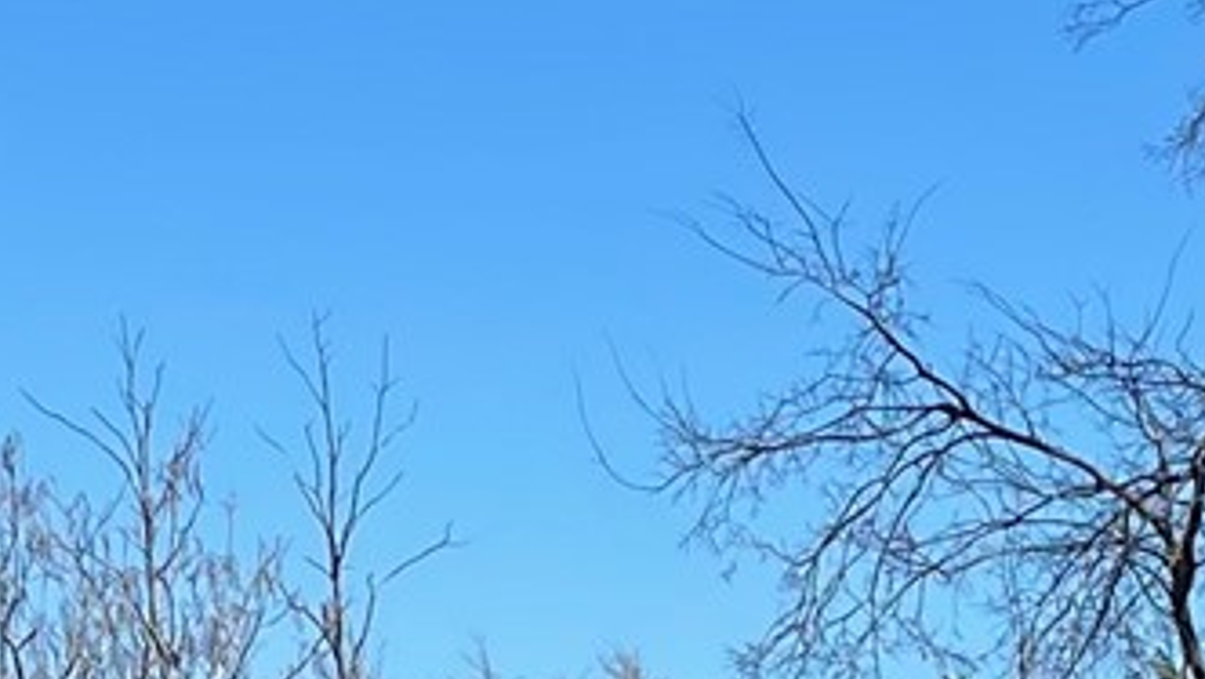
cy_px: 1565
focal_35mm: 168
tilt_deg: -3.3
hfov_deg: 12.8
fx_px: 5370
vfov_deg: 6.9
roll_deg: +0.4
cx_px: 733
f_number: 1.6
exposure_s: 1/2717
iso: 32
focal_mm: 5.1
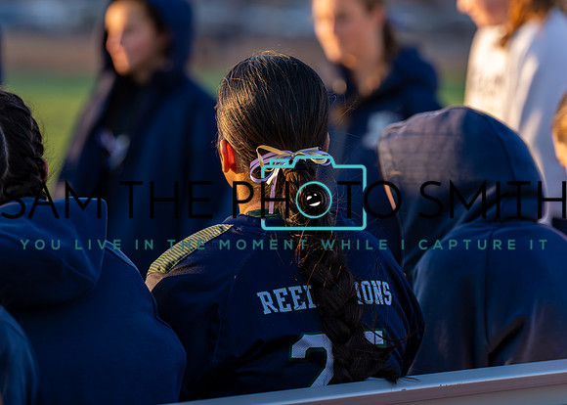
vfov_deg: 7.9
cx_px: 297
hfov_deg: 11.1
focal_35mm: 182
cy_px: 175
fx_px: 2930
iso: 400
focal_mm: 128
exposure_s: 1/1600
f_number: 2.8
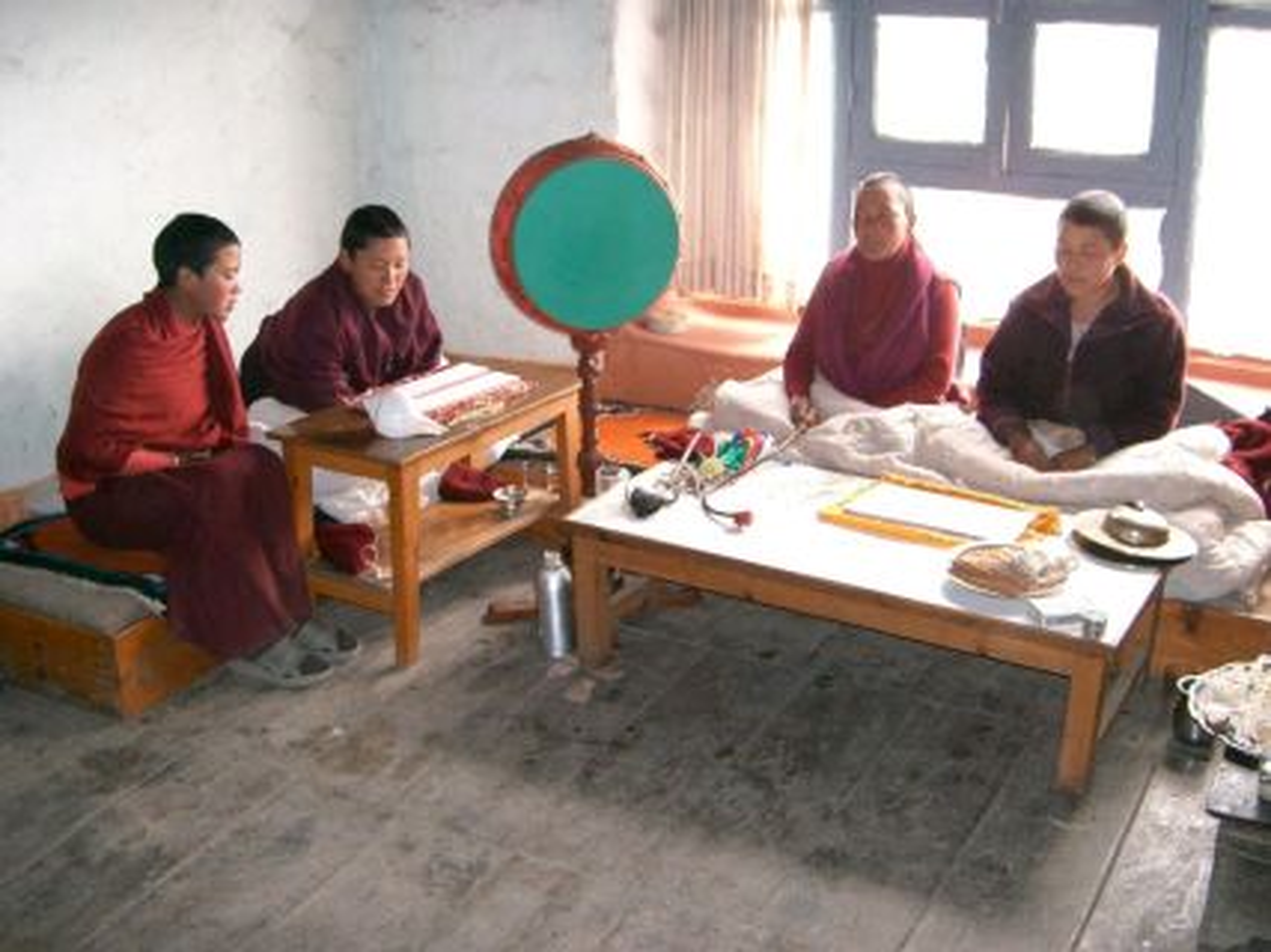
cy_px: 476
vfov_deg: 36.8
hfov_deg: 47.9
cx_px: 636
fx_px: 1432
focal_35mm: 39
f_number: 2.8
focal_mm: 8
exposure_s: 1/25
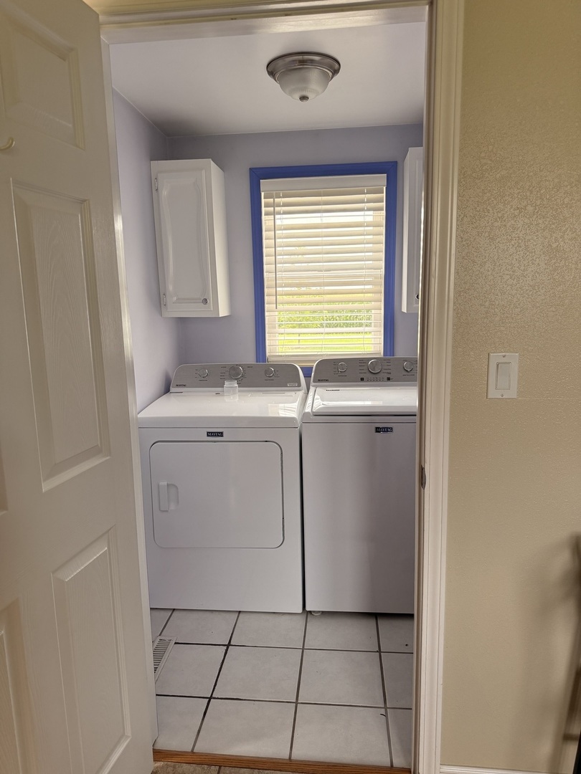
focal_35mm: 24
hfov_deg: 56.8
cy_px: 387
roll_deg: +0.6
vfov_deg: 71.6
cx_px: 290
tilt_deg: -9.7
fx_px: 537
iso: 160
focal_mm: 6.76
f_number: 1.78
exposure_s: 1/243
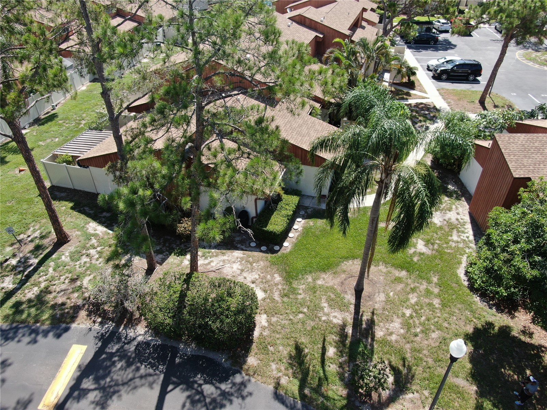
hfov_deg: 71.6
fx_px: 379
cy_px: 205
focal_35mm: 24
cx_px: 274
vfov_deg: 56.8
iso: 100
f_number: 2.8
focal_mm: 4.39
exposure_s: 1/500
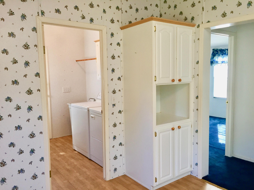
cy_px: 95
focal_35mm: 29
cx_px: 127
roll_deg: +0.0
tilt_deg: -6.7
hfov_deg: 61.7
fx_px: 213
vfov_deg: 48.2
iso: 50
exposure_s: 1/30
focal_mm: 4.15
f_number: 2.2
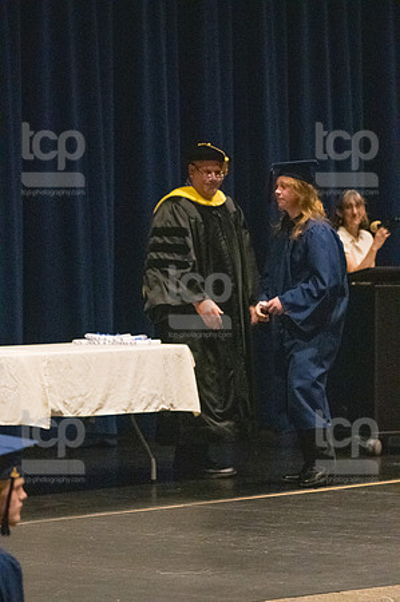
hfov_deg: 7.5
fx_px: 3057
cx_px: 200
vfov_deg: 11.2
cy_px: 301
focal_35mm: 183
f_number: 3.2
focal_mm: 122
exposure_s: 1/400
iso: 10000
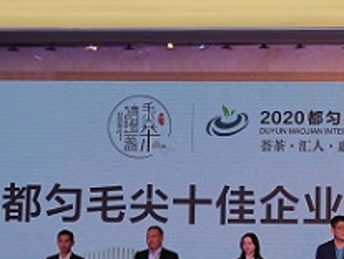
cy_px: 174
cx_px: 307
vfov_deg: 17.2
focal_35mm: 86
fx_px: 856
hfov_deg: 22.2
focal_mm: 19.6
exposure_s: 1/125
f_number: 4
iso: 320
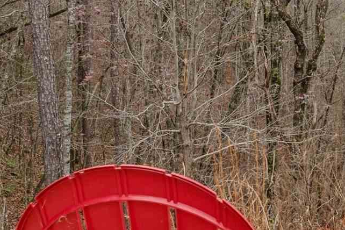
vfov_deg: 19.5
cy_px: -18
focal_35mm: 67
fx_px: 642
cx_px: 454
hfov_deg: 25.6
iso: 400
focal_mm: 14
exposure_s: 1/100
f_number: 11
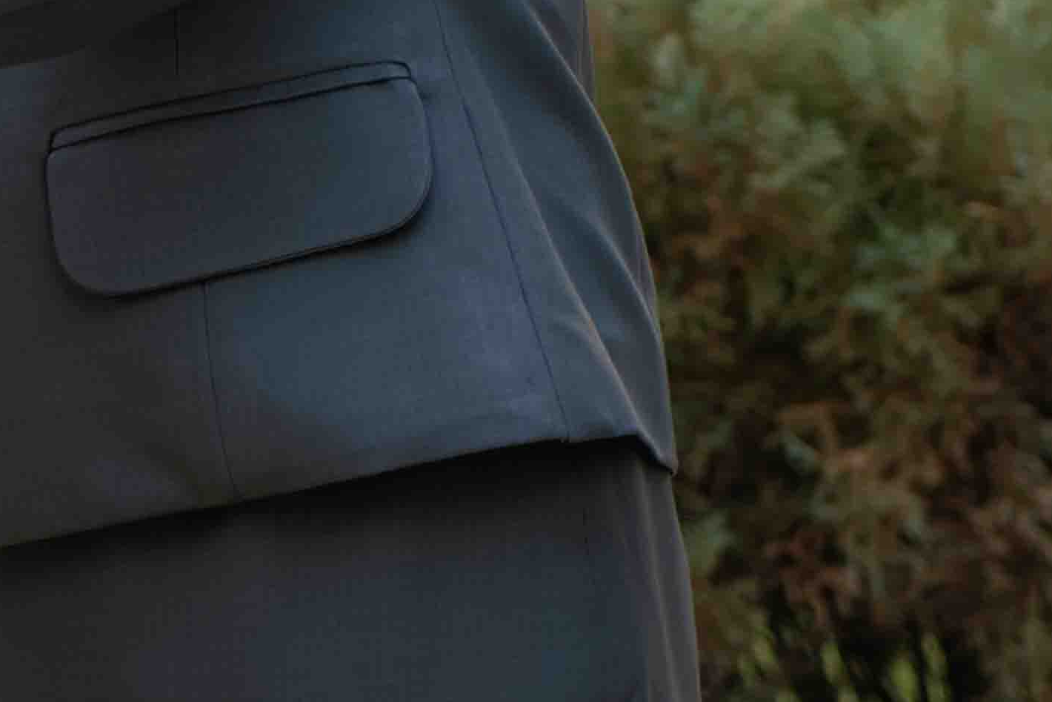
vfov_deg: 3.5
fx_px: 11455
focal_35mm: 392
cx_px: -555
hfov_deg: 5.2
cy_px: -752
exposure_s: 1/125
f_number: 4
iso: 100
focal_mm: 70
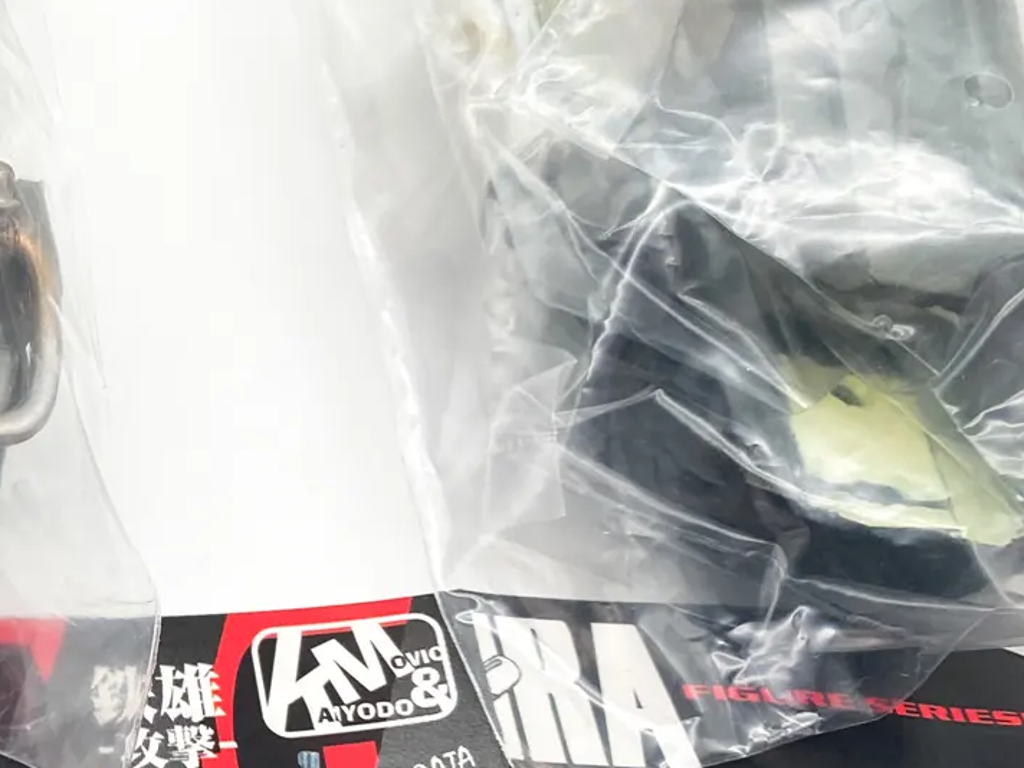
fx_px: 2159
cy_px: 746
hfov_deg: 23.4
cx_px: -331
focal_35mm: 73
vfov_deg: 19.6
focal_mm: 4.25
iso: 32
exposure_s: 1/180
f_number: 1.8
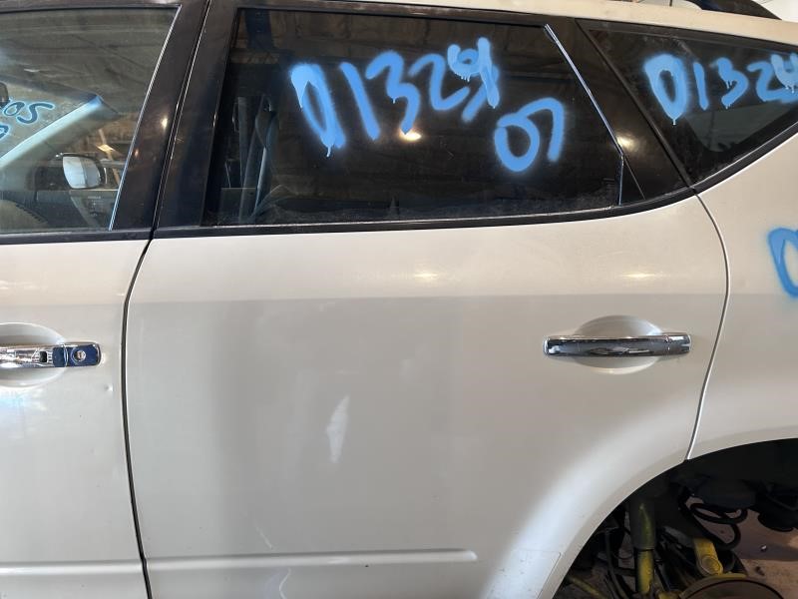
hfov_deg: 67.3
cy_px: 300
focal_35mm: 26
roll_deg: -1.3
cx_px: 399
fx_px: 599
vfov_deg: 53.1
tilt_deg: -14.1
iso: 125
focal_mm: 5.7
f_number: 1.5
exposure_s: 1/60
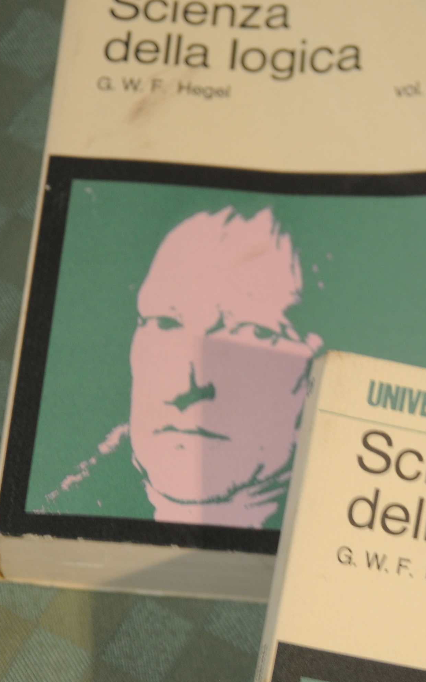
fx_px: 2564
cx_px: 439
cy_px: 520
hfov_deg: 9.4
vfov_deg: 15.1
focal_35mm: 138
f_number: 2.8
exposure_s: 1/13
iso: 200
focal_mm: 42
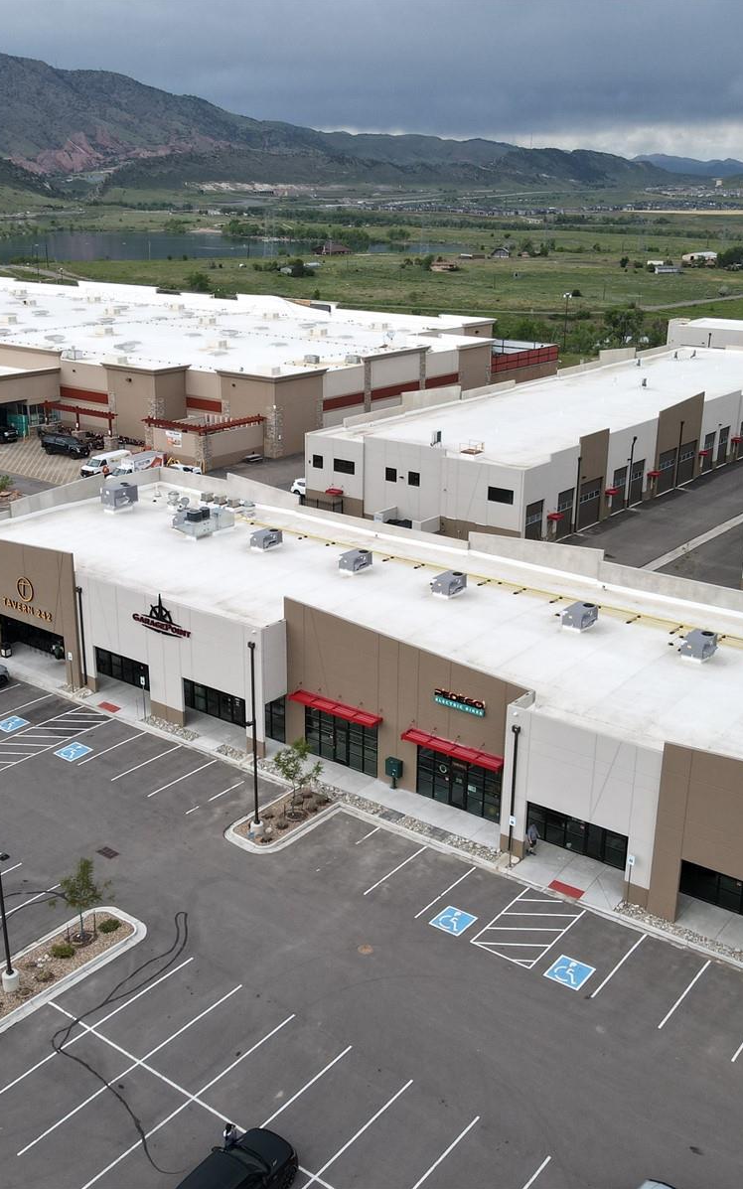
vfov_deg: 56.7
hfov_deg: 37.3
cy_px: 594
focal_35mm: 34
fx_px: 1102
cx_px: 358
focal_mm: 4.5
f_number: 2.8
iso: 100
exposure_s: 1/320
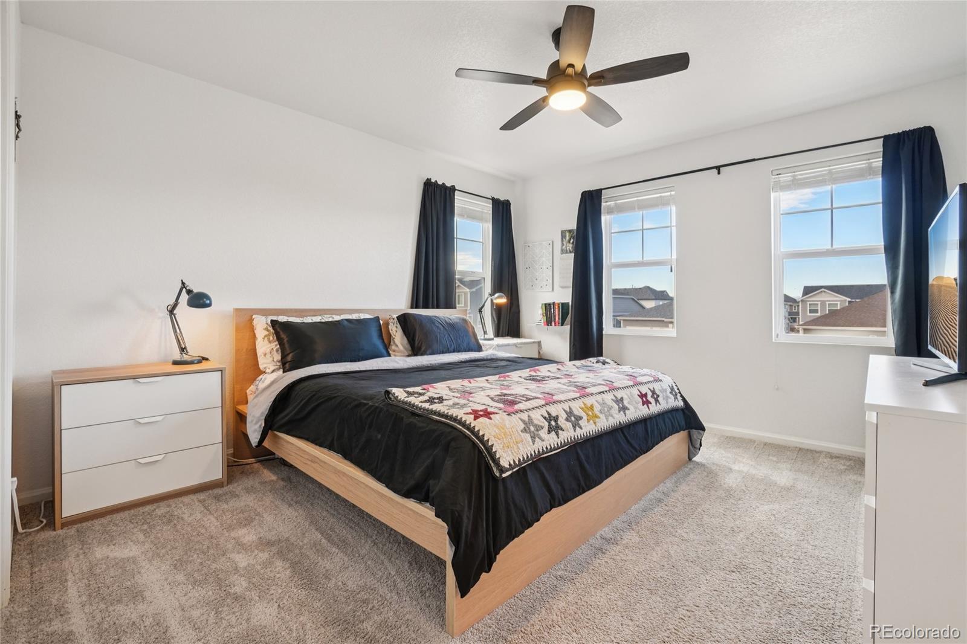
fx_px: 403
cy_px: 322
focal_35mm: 15
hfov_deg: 100.4
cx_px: 484
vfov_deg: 77.3
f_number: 8
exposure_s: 1/30
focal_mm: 10
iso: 400
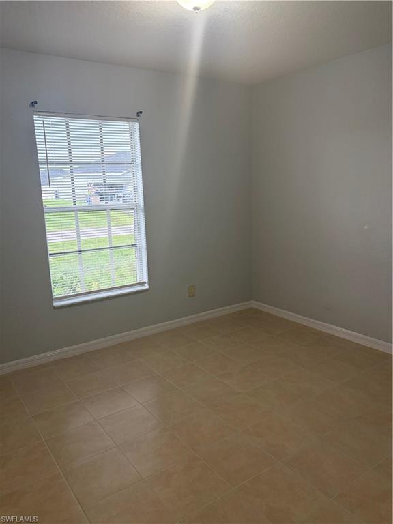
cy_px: 262
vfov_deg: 67.3
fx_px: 394
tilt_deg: -11.2
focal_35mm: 26
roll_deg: +1.9
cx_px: 196
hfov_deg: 53.1
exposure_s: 1/120
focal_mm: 5.96
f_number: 1.6
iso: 125
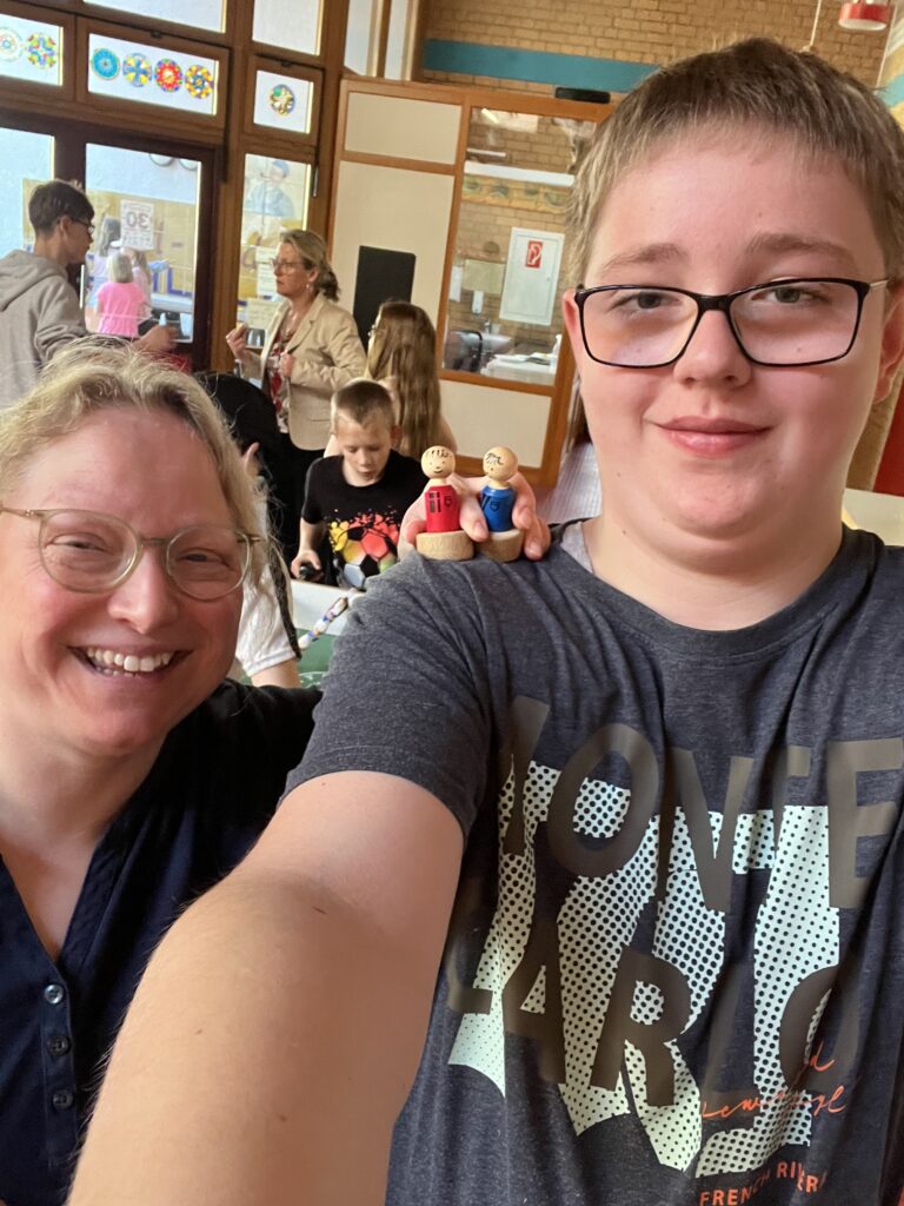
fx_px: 1045
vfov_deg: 60.0
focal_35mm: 30
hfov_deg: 46.8
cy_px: 603
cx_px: 452
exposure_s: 1/25
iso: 320
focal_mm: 2.71
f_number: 2.2
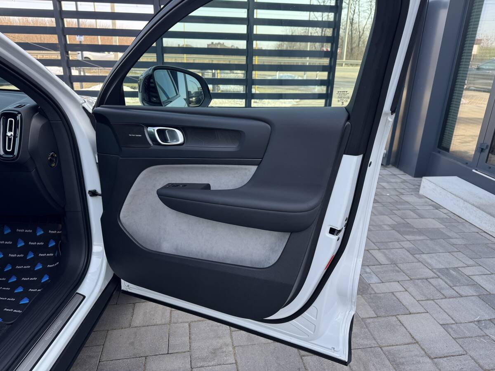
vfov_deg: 56.8
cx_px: 248
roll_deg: -1.6
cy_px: 186
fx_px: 343
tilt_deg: -20.9
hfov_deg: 71.6
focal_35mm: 24
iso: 80
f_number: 1.78
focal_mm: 6.76
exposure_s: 1/364
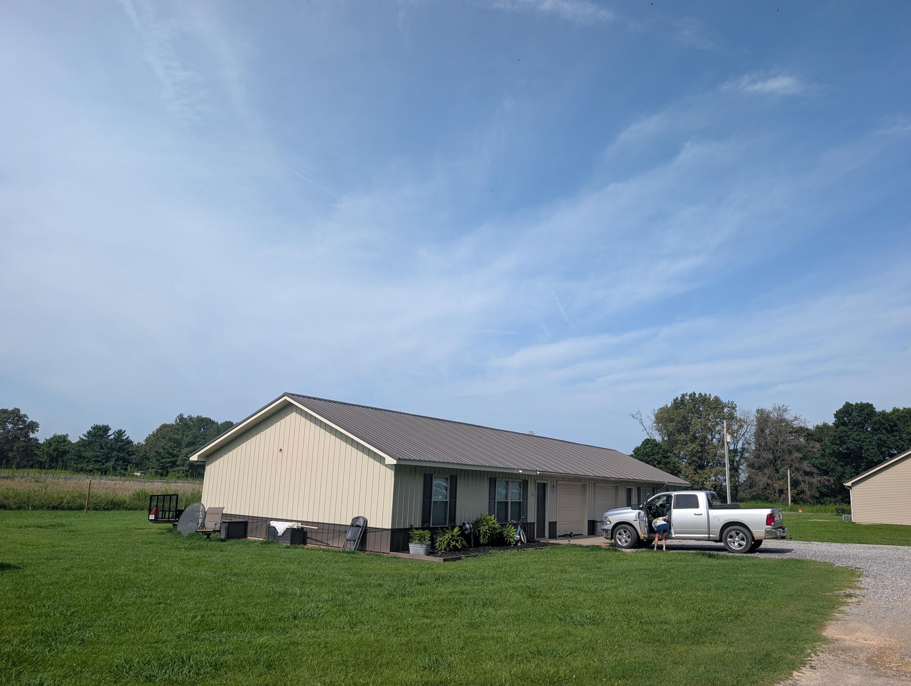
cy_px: 343
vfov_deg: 56.9
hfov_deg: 71.5
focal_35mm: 24
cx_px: 456
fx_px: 632
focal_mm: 6.9
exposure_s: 1/1471
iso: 26
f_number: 1.68
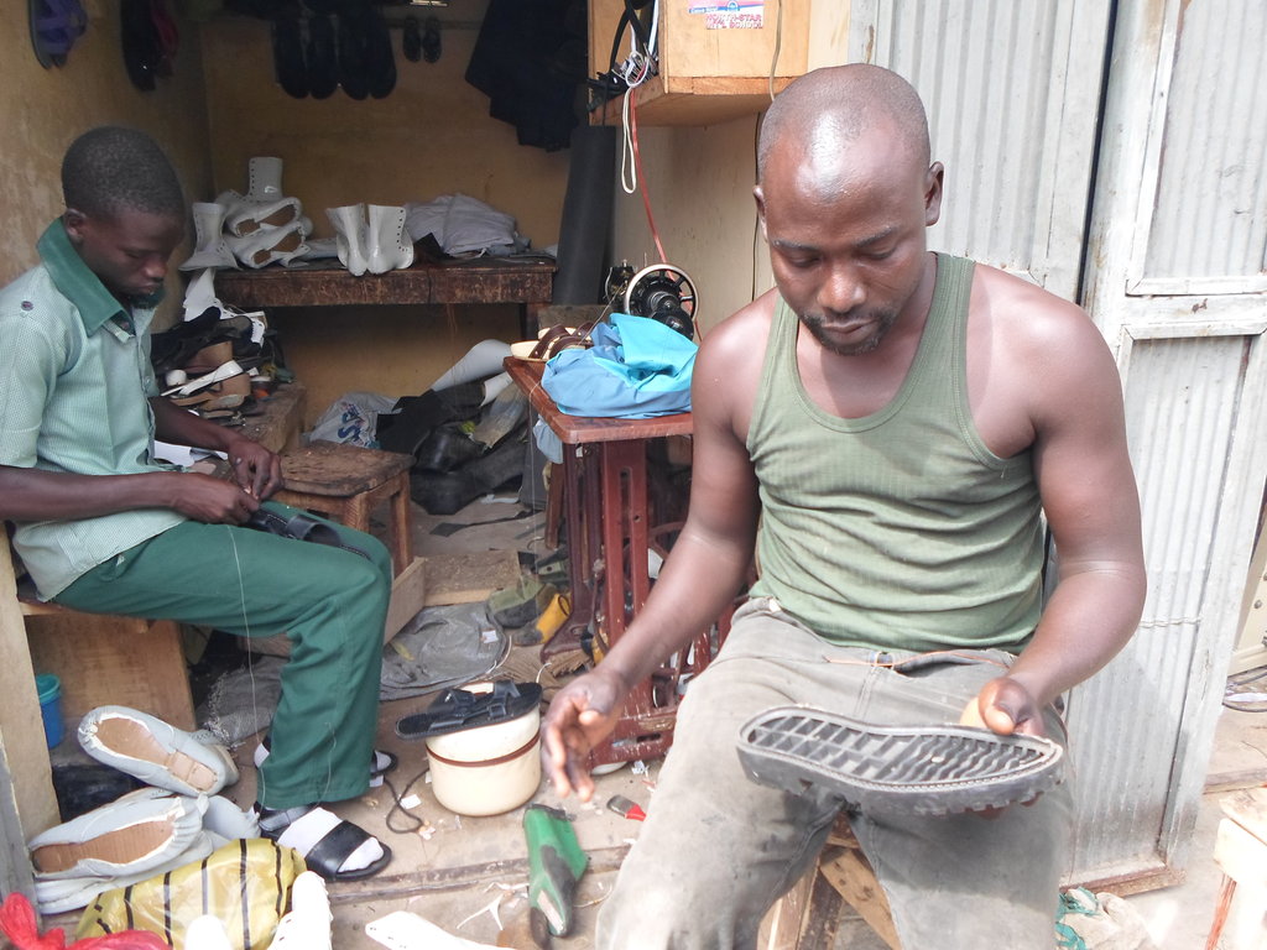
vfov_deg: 54.9
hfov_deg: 69.4
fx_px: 915
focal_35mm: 25
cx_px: 634
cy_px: 475
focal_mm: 4.5
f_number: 2.5
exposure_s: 1/180
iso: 80
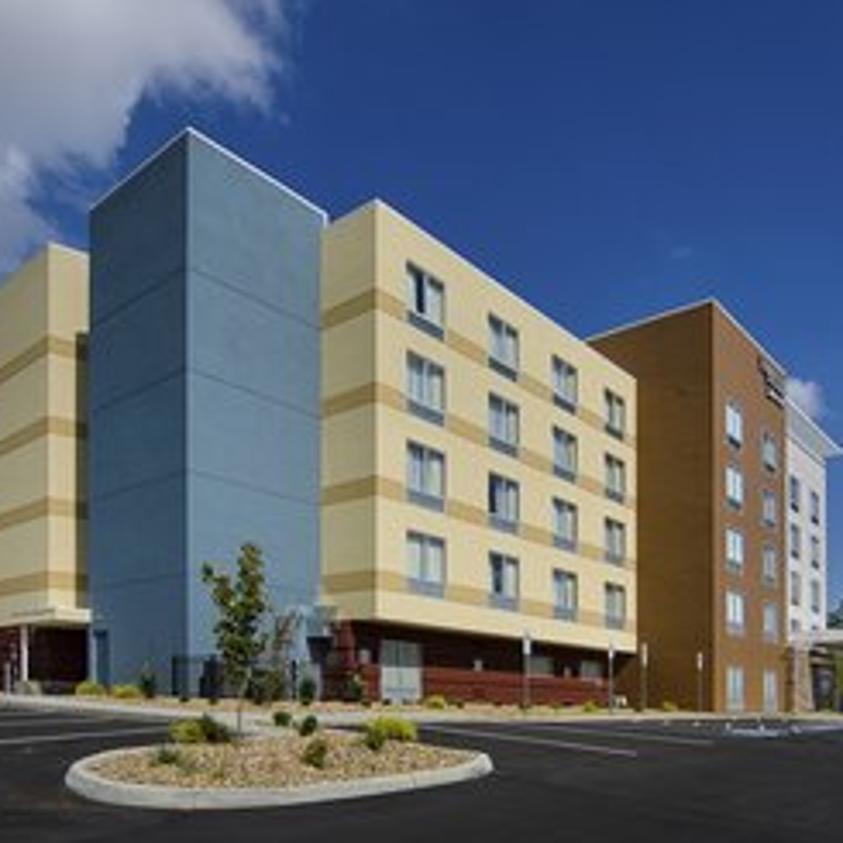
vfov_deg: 65.0
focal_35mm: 24
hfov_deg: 64.5
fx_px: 661
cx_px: 499
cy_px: 437
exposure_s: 1/100
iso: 200
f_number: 11
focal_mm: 12
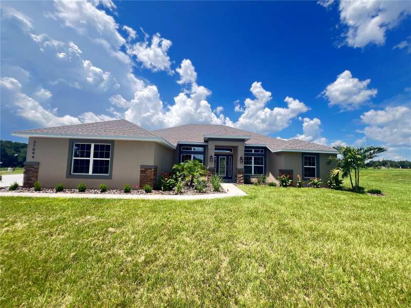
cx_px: 206
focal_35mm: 13
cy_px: 154
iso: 32
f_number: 1.8
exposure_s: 1/479
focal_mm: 1.57
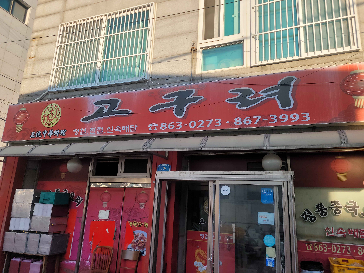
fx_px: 273
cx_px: 182
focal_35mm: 26
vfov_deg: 53.1
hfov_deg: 67.3
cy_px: 136
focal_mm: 5.4
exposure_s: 1/1044
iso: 40
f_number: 1.8
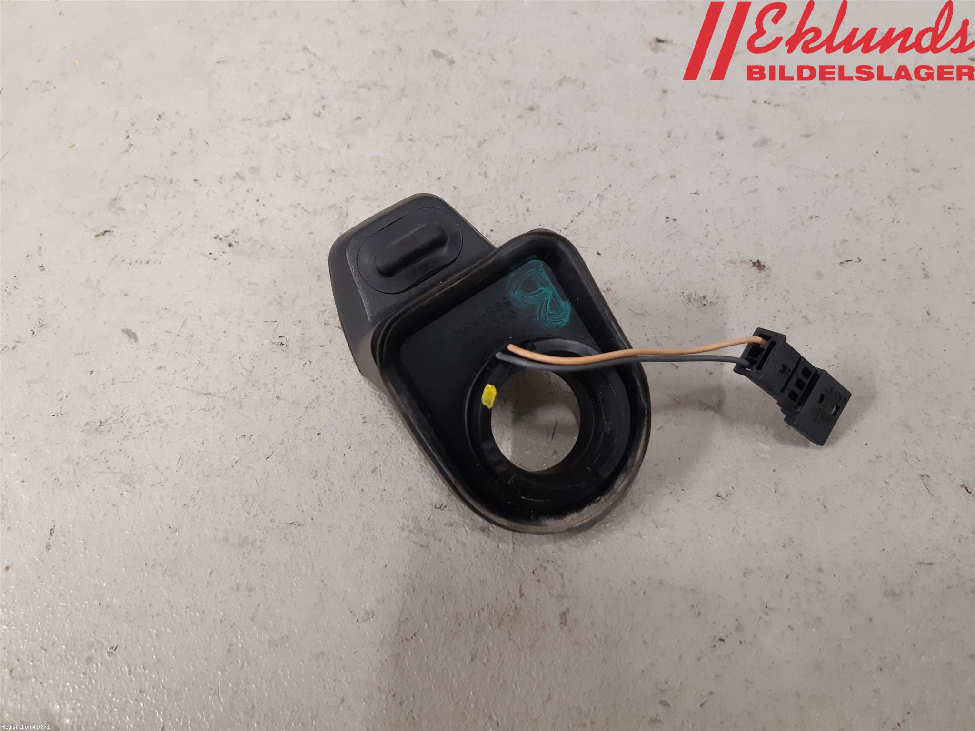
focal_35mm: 26
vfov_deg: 53.1
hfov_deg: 67.3
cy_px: 366
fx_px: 732
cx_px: 488
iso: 250
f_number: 1.7
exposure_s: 1/50
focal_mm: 3.93
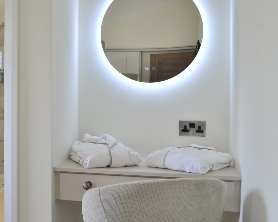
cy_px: 96
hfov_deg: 40.5
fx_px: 370
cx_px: 85
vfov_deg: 33.4
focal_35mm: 45
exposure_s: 1/15
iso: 100
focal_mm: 22
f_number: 7.1
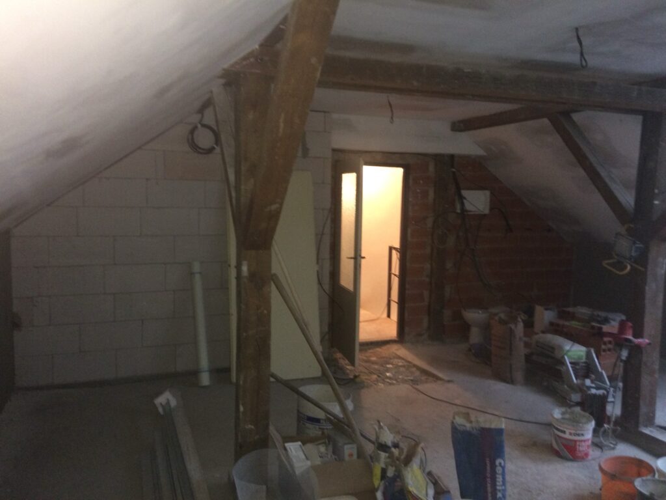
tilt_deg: -5.5
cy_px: 250
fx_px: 558
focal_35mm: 29
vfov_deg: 48.2
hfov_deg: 61.7
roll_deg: +0.1
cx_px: 333
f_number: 2.2
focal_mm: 4.15
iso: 250
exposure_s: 1/17
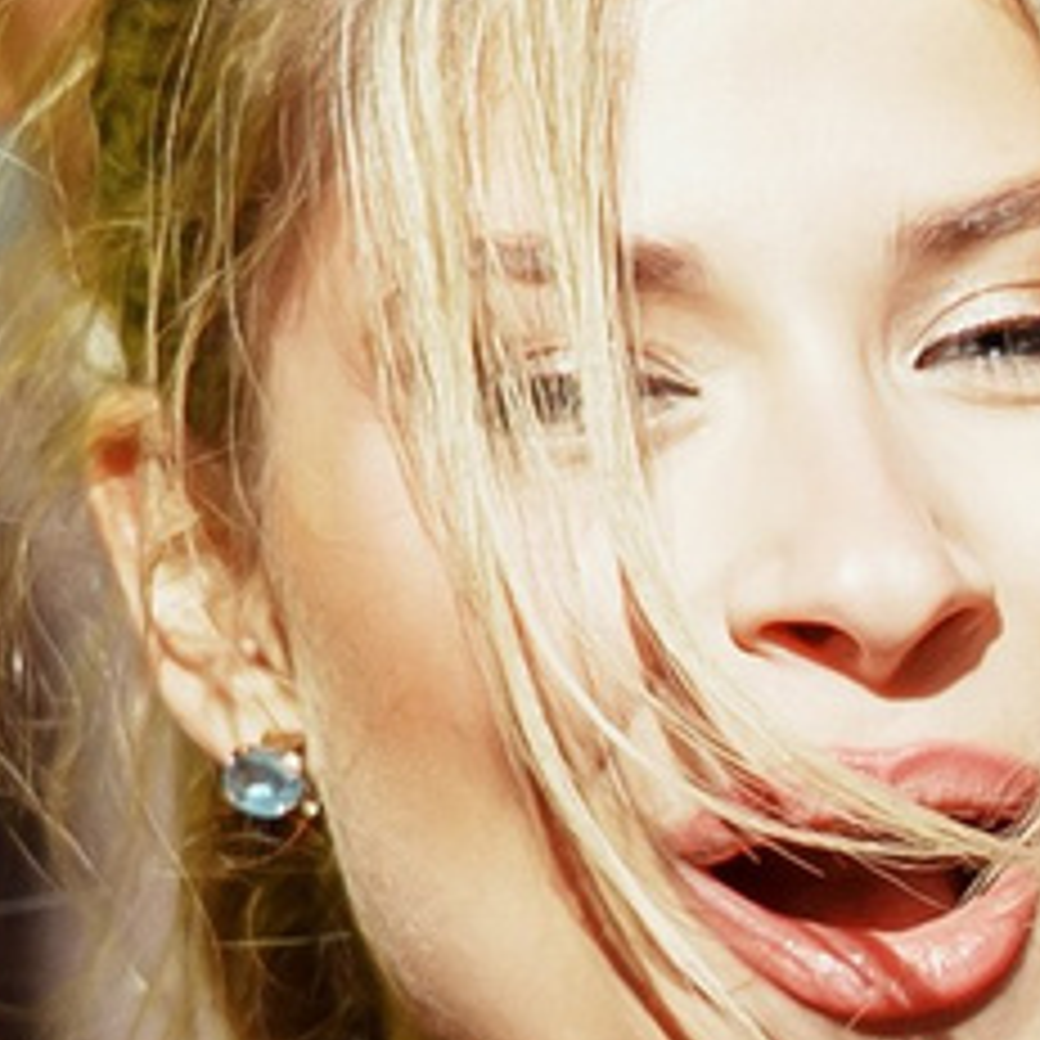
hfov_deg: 7.2
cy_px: 772
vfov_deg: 7.7
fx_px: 7682
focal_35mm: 226
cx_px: 2742
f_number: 2.8
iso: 640
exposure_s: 1/125
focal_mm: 24
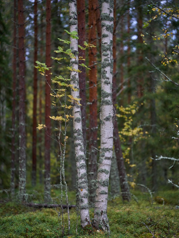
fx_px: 641
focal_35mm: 93
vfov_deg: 21.1
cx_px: 90
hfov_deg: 15.9
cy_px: 128
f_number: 1.2
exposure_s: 1/500
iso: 100
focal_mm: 85
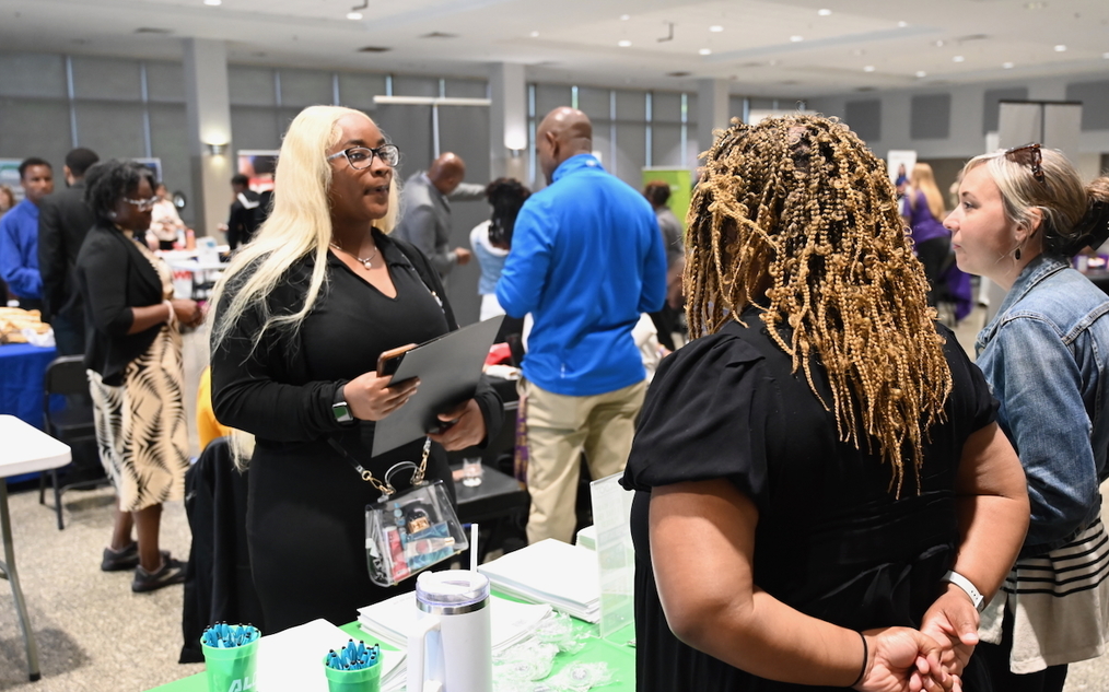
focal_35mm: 36
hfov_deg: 54.7
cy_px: 336
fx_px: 1073
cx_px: 558
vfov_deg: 35.8
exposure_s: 1/125
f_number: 4
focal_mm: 34.5
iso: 2800
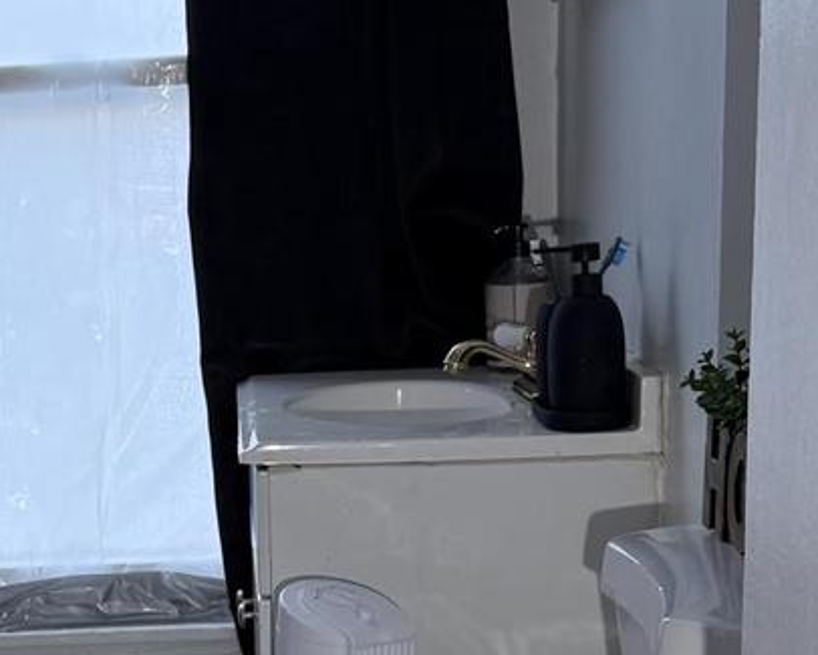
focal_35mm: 83
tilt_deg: -9.1
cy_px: 524
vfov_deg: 18.3
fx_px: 2010
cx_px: 46
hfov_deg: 22.3
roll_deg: +2.0
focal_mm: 6.76
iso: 64
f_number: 1.78
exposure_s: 1/234
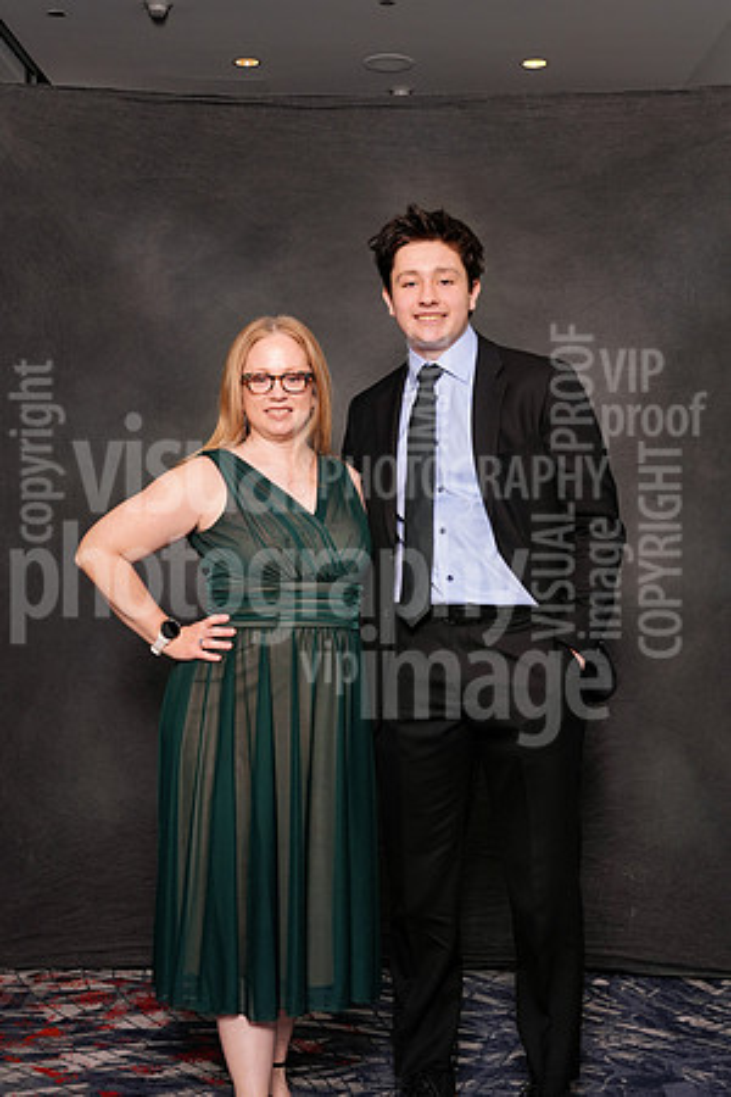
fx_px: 1508
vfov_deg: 40.0
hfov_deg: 27.3
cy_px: 548
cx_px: 366
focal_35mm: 50
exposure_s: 1/125
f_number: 8
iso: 400
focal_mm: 33
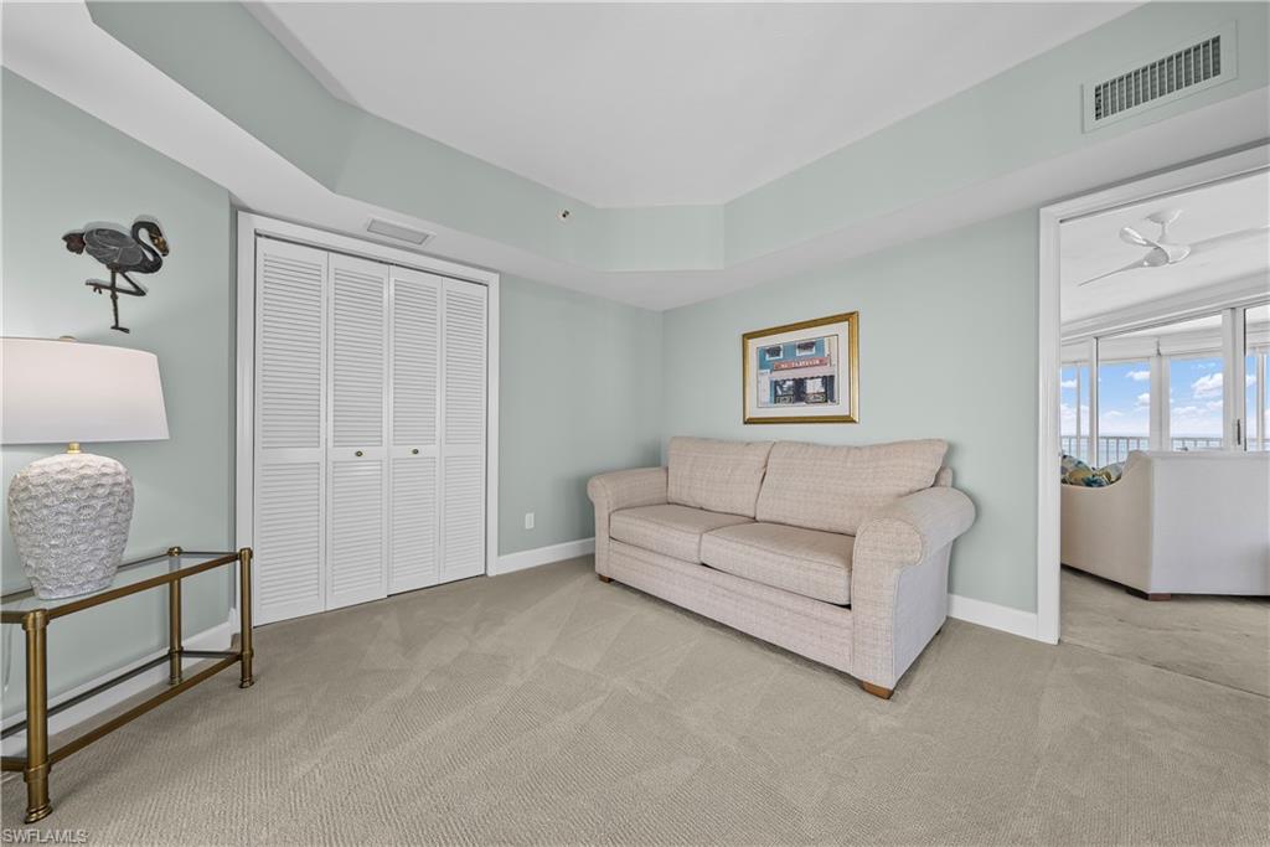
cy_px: 424
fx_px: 423
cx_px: 635
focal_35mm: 12
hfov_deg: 112.6
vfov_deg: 90.0
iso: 200
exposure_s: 1/3
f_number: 9
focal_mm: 12
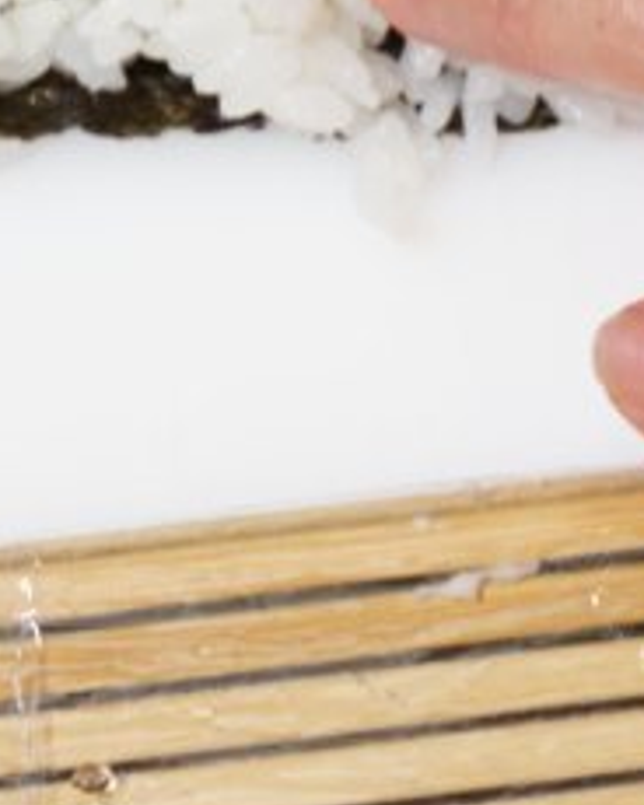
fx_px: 5837
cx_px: -175
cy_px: -455
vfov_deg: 7.7
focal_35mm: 245
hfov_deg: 6.3
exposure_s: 1/160
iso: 100
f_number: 9
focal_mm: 50
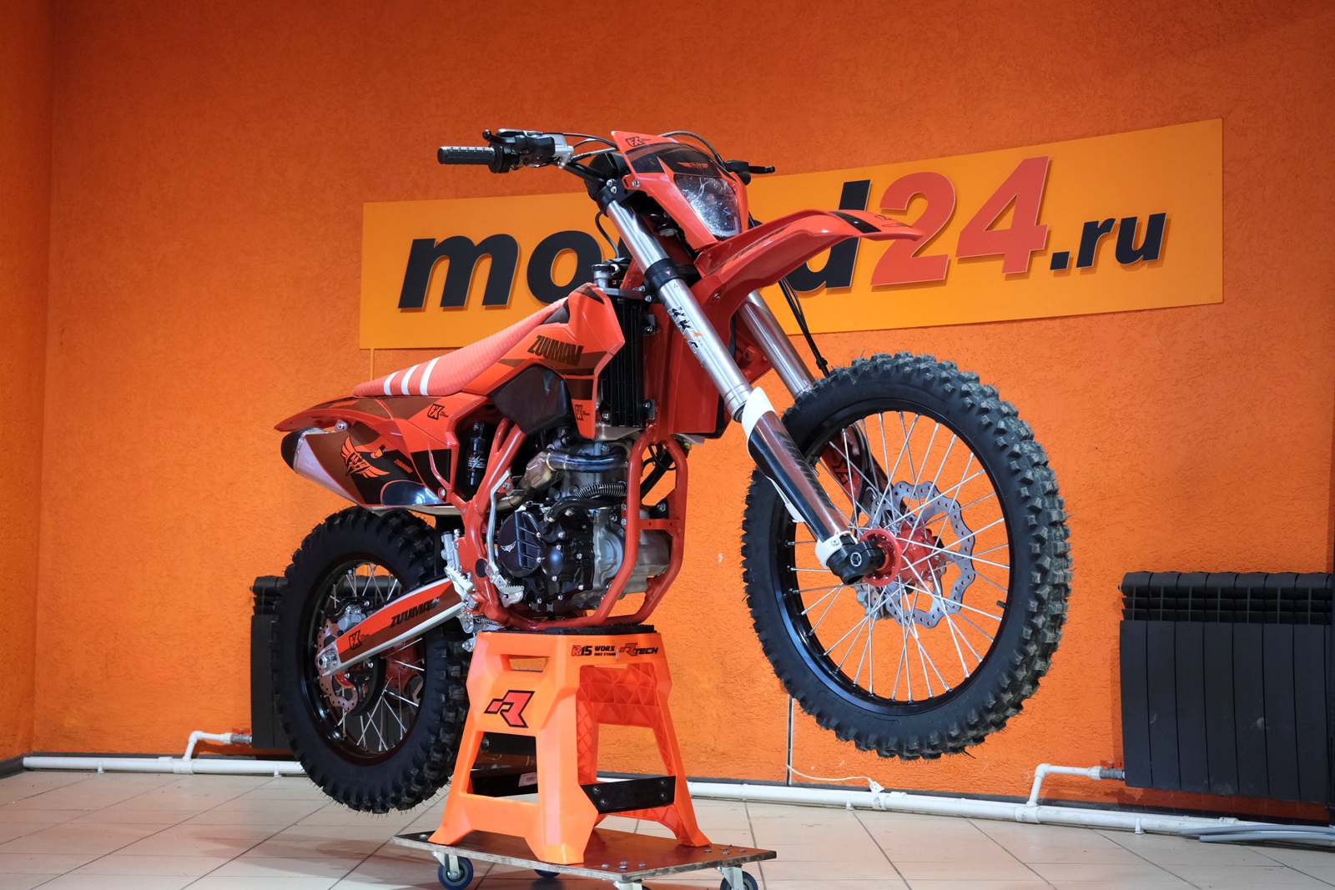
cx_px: 668
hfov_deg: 40.3
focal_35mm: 49
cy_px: 445
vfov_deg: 27.5
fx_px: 1817
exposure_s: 1/100
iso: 2000
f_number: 4
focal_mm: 32.5
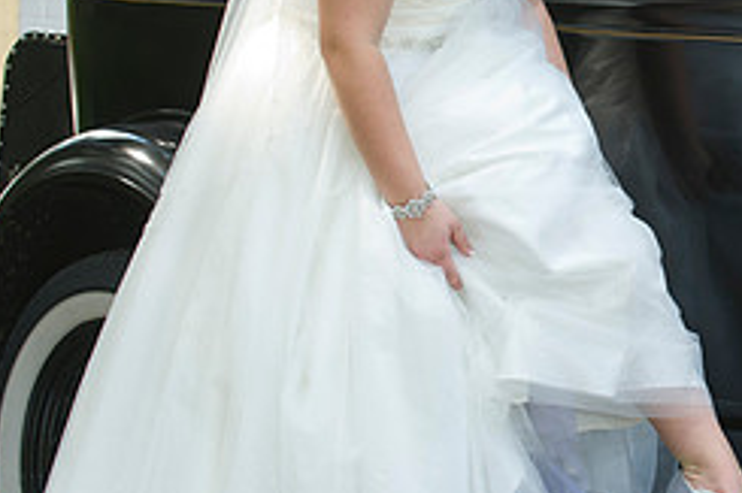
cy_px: 82
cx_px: 715
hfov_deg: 9.6
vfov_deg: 6.4
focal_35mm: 213
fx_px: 4387
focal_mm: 90
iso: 320
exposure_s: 1/80
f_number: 5
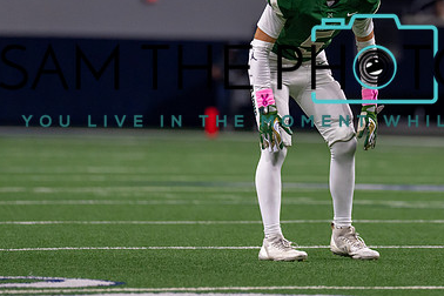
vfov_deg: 3.0
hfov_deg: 4.4
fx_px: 5722
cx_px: 326
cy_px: 29
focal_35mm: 464
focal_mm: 200
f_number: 2.8
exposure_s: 1/1000
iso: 2000
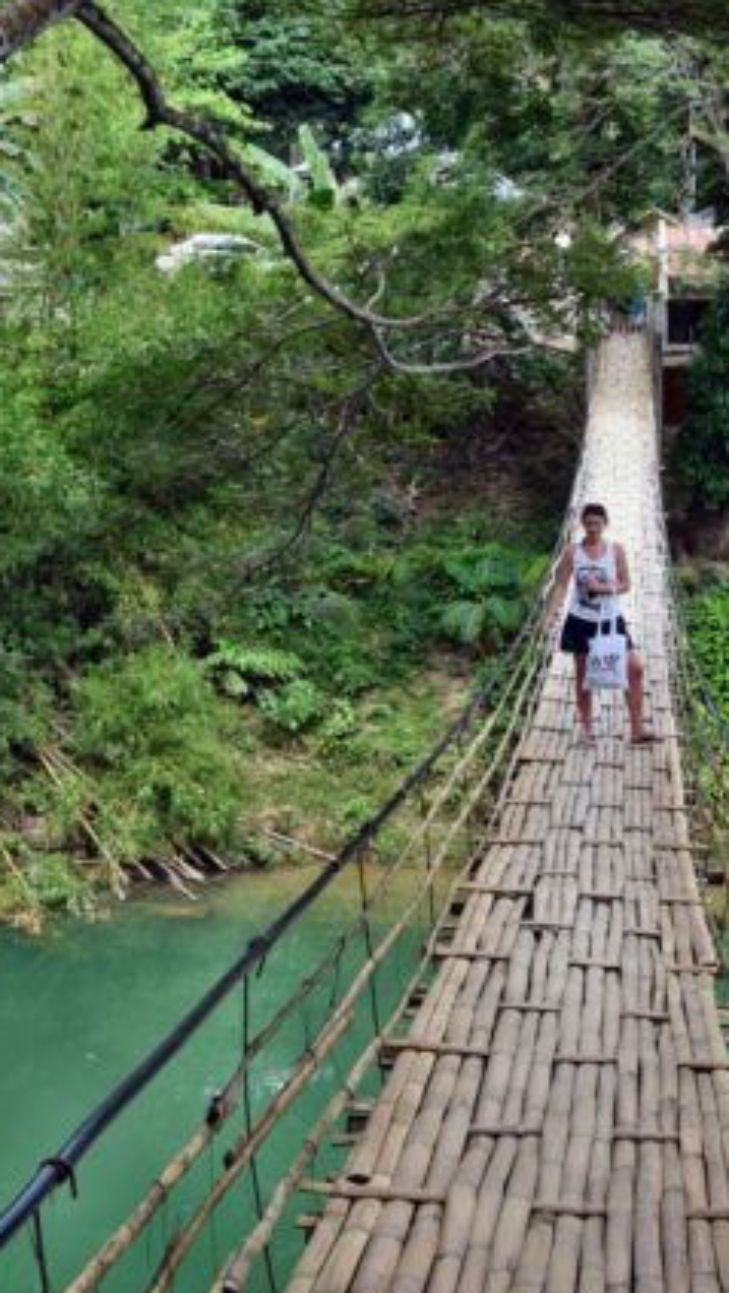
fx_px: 2360
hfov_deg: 17.5
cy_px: 648
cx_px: 497
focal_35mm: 69
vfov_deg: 30.6
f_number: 8
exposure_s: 1/250
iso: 320
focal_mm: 29
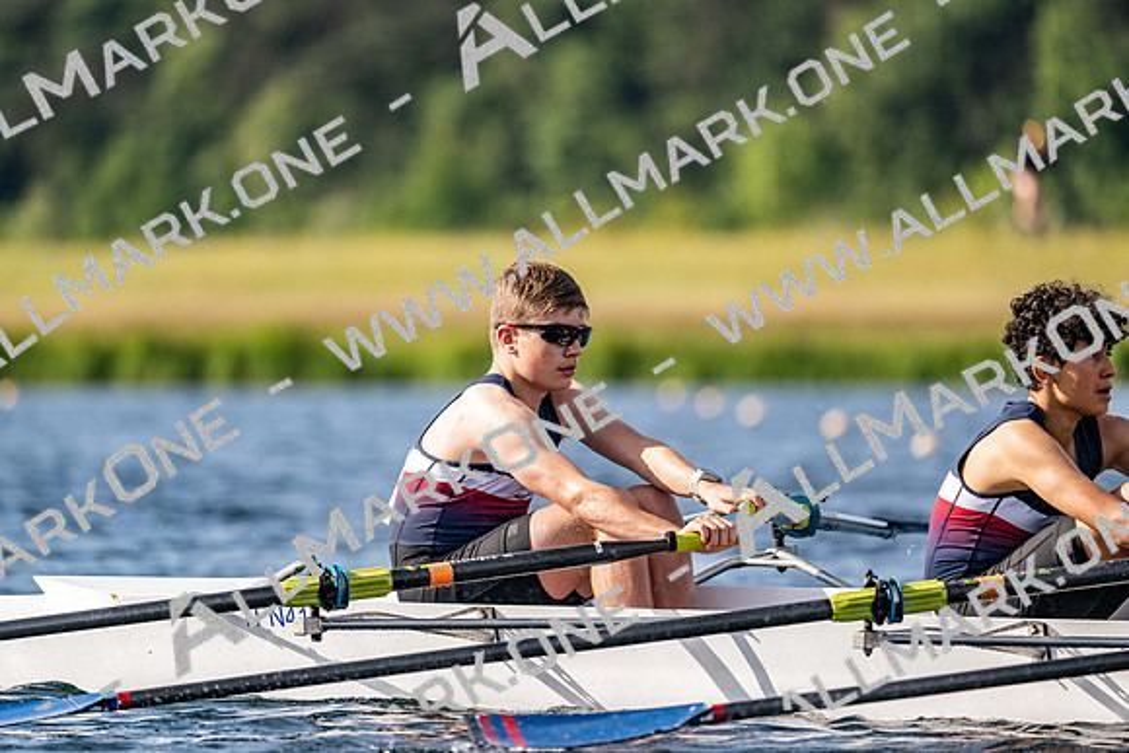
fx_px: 12547
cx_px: 564
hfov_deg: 5.2
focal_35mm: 400
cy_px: 376
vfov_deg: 3.4
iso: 400
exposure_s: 1/2500
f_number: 4.5
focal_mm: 400
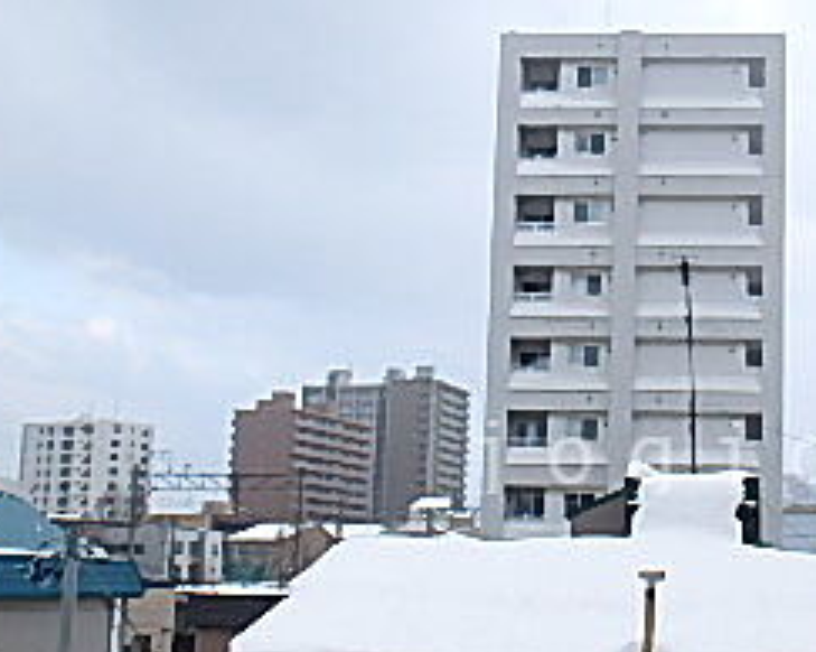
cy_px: 454
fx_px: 1303
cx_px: 702
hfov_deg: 33.3
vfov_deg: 27.8
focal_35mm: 54
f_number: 3.5
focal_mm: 3.7
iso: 125
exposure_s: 1/250
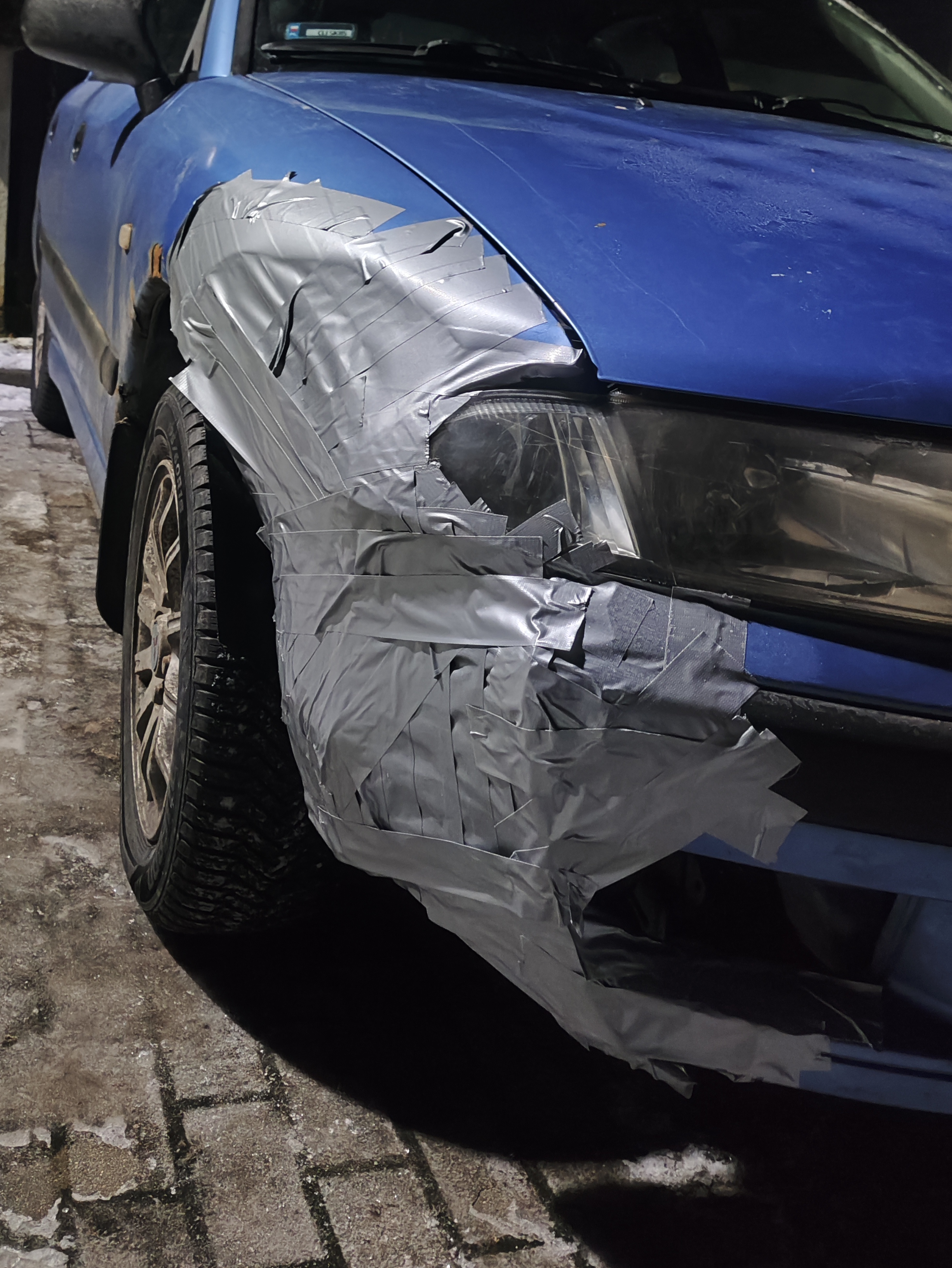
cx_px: 417
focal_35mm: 34
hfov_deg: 41.7
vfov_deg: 53.4
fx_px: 1246
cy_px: 481
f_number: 1.8
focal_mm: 4.68
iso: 2330
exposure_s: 1/20
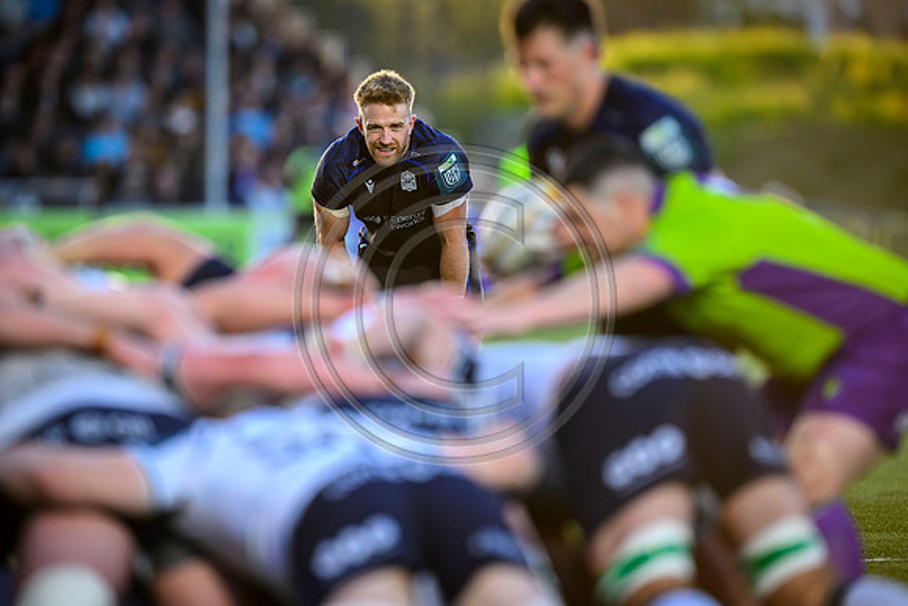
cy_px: 303
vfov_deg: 3.4
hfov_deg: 5.2
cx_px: 454
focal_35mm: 400
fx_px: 10091
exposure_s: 1/2000
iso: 2000
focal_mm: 400
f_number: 3.5
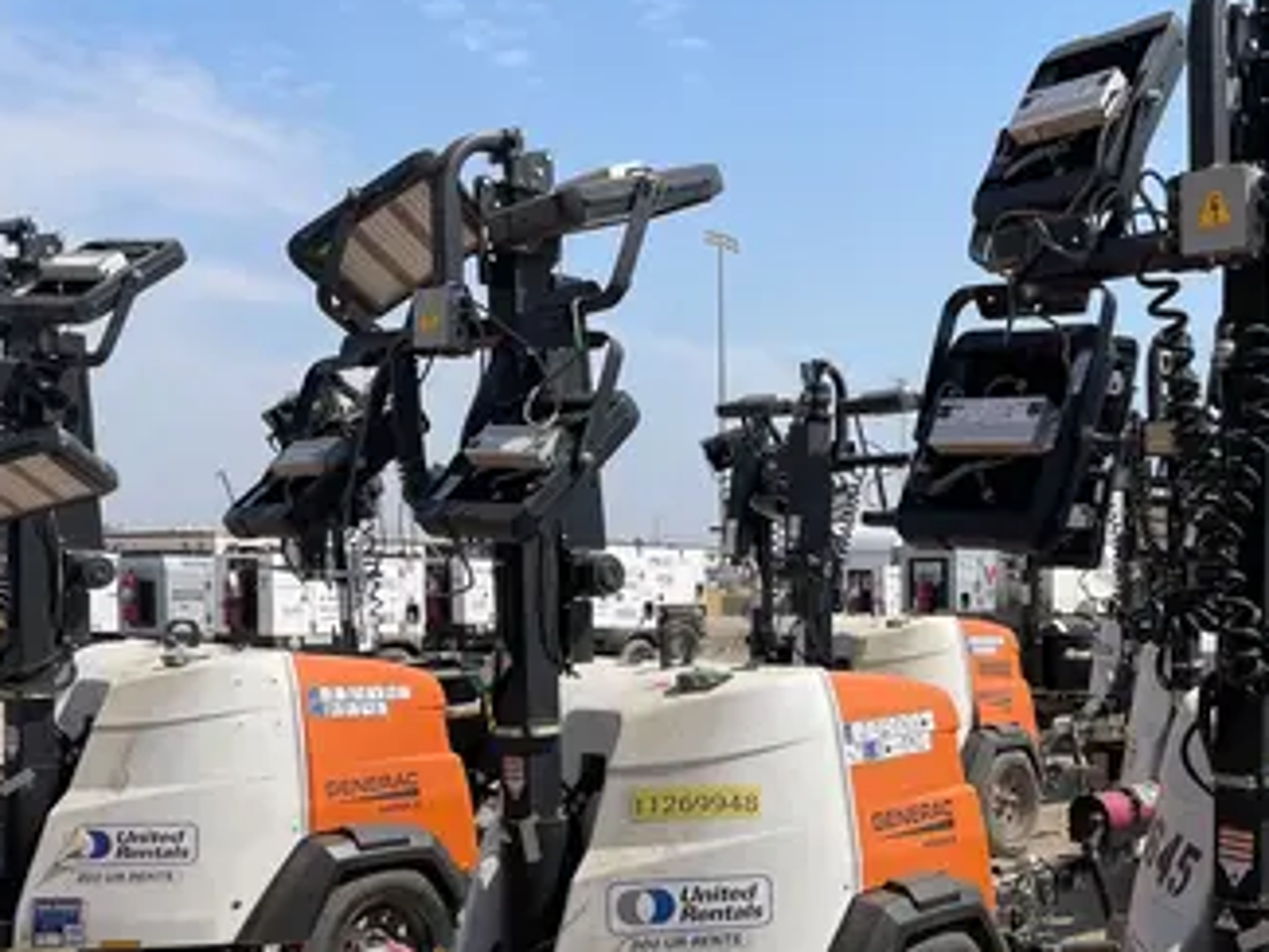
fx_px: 1614
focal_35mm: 44
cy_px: 716
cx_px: 1054
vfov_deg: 32.3
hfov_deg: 40.7
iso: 50
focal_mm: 4.2
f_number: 1.6
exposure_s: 1/6135
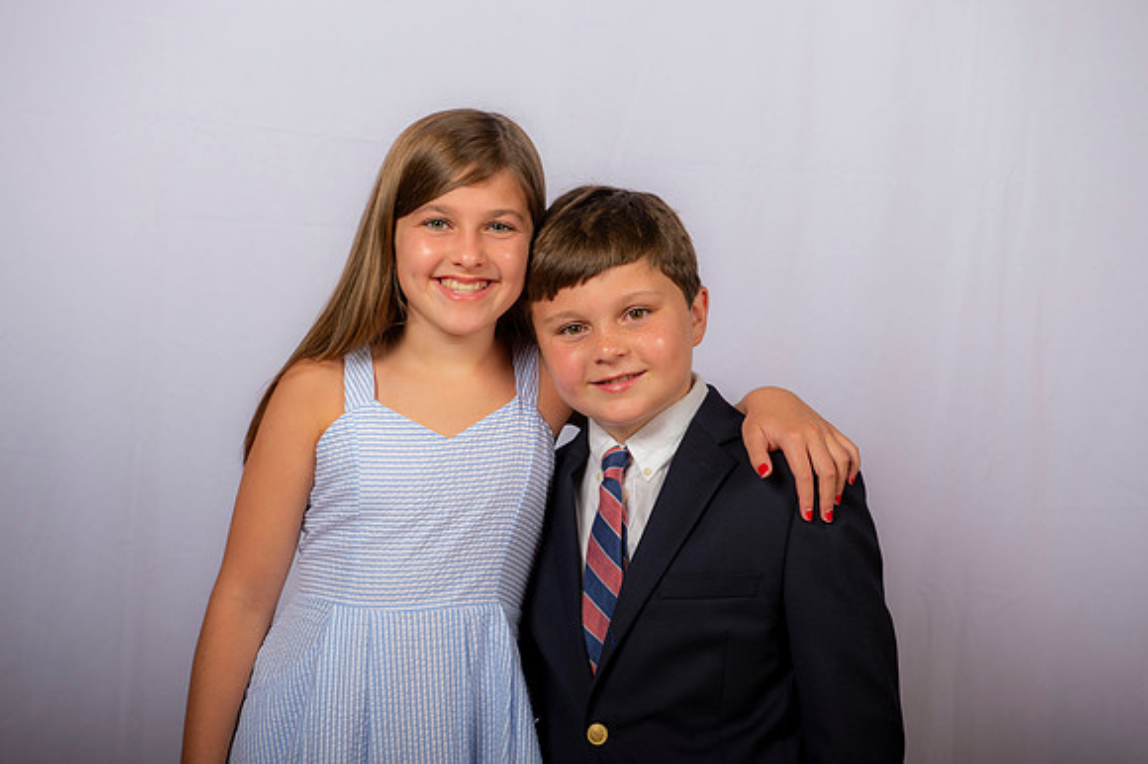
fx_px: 2231
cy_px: 382
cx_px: 574
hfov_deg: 28.9
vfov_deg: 19.4
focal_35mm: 70
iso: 400
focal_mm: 70
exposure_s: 1/200
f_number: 6.3
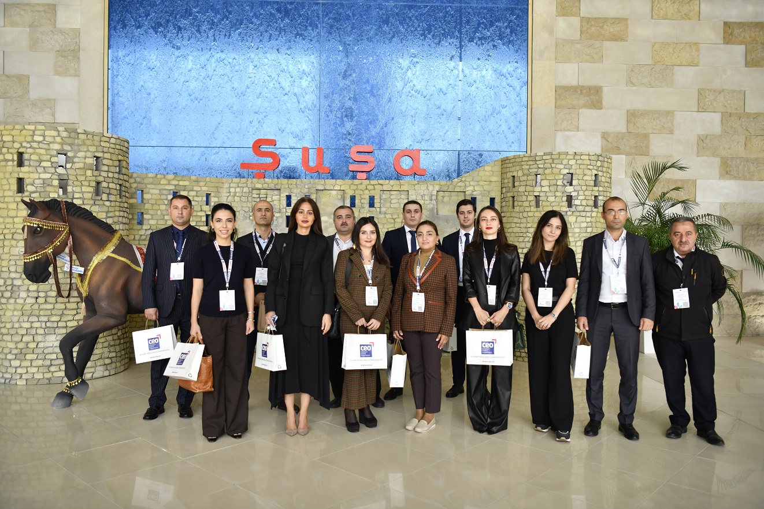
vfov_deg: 43.6
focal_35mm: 30
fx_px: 637
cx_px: 382
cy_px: 254
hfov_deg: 61.9
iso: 400
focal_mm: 30
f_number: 3.2
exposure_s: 1/500
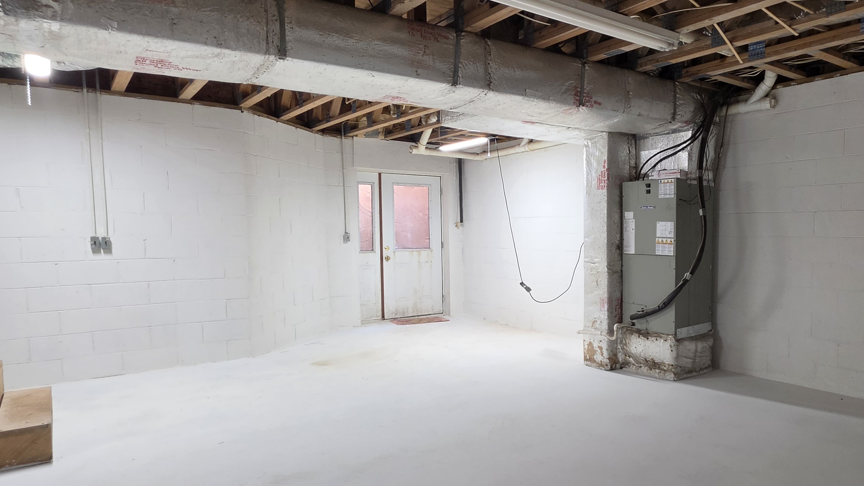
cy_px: 266
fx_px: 550
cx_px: 568
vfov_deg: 47.6
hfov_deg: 74.2
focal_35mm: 24
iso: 160
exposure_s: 1/60
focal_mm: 2.2
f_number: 1.9
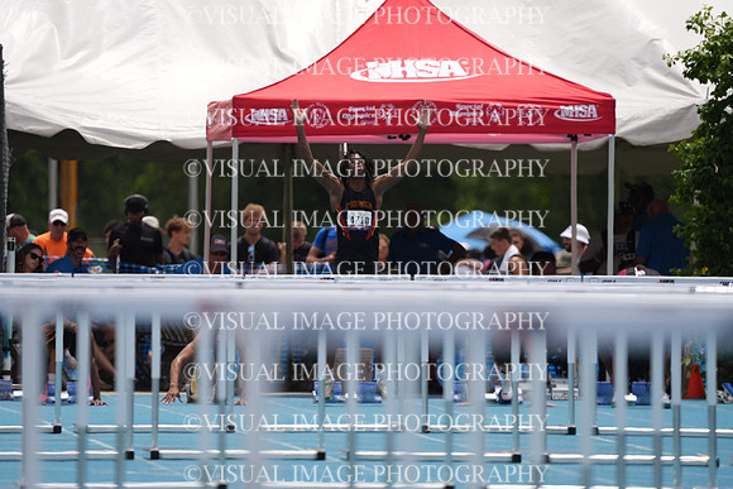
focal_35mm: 600
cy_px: 244
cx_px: 366
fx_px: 12219
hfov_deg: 3.4
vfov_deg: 2.3
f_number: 6.3
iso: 500
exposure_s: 1/3200
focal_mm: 600
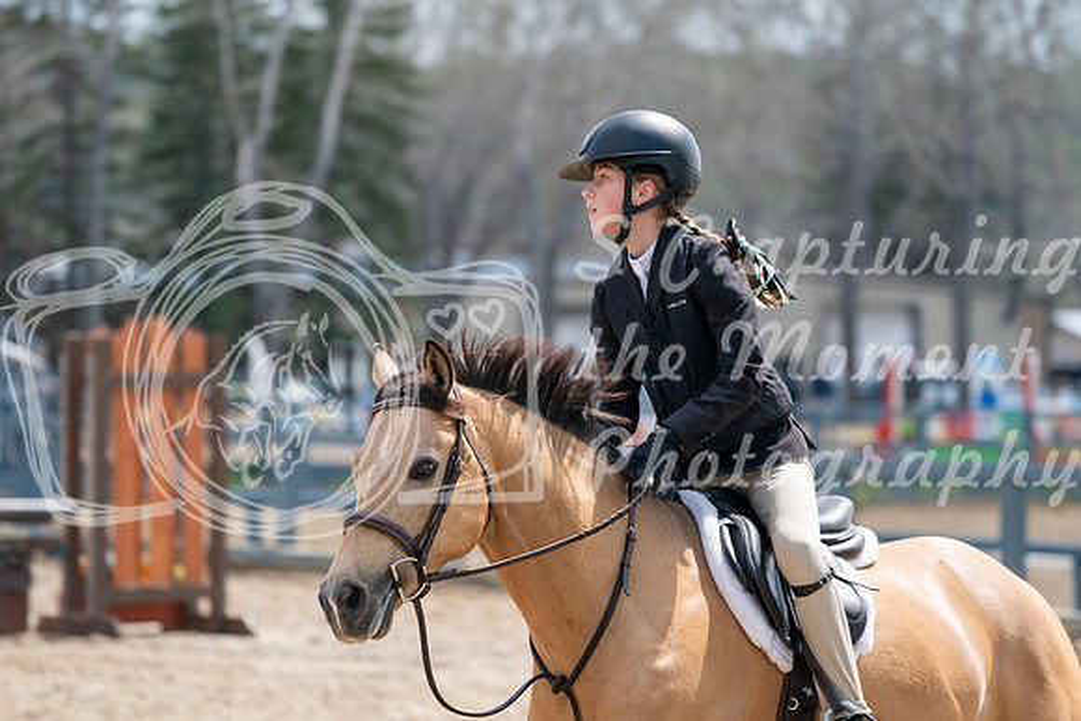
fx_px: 6727
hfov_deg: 9.2
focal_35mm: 224
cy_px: 360
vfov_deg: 6.1
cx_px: 540
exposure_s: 1/250
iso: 160
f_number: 5.6
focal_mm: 224
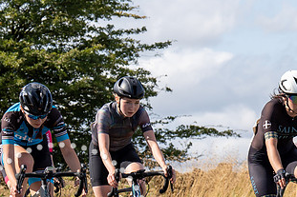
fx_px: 2193
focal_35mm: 266
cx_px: 290
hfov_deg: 7.7
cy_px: 172
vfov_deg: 5.2
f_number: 5.6
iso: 100
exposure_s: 1/800
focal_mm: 70
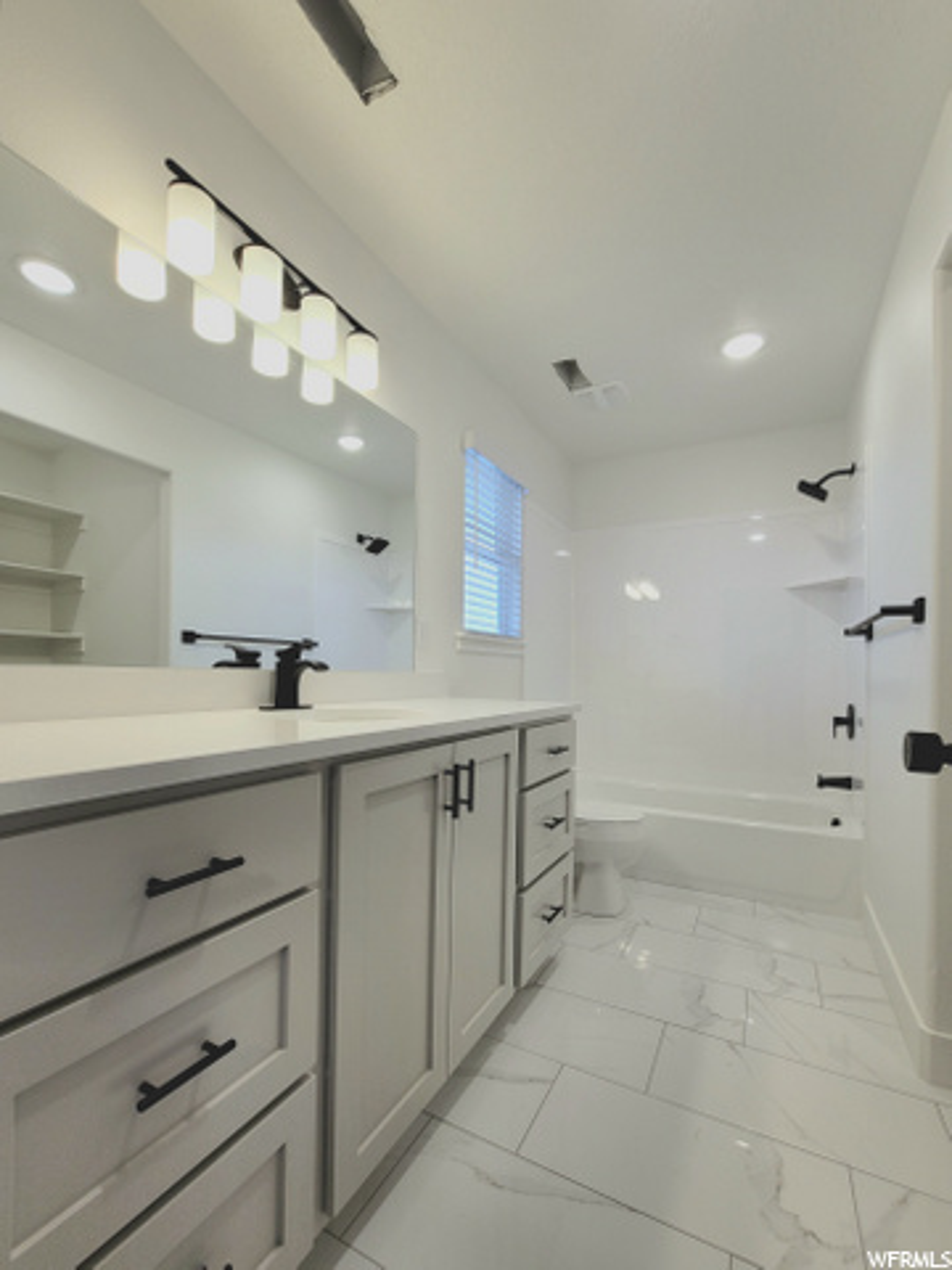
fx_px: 477
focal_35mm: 13
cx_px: 476
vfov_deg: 106.2
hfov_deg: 89.9
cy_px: 635
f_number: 2.2
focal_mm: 2.2
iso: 64
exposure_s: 1/120
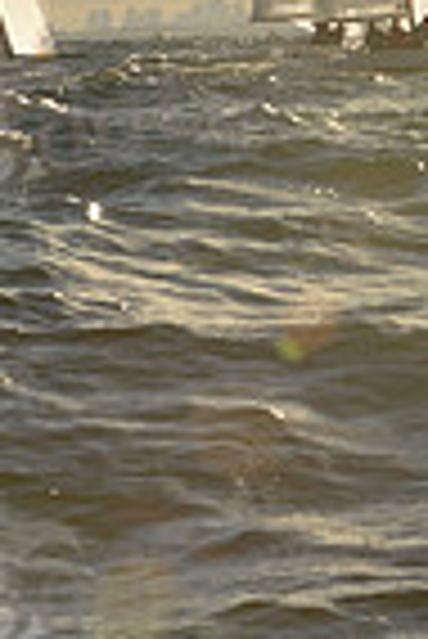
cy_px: -142
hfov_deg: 4.8
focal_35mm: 285
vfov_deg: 7.2
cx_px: 550
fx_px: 5070
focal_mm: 70
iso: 200
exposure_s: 1/1250
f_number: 11
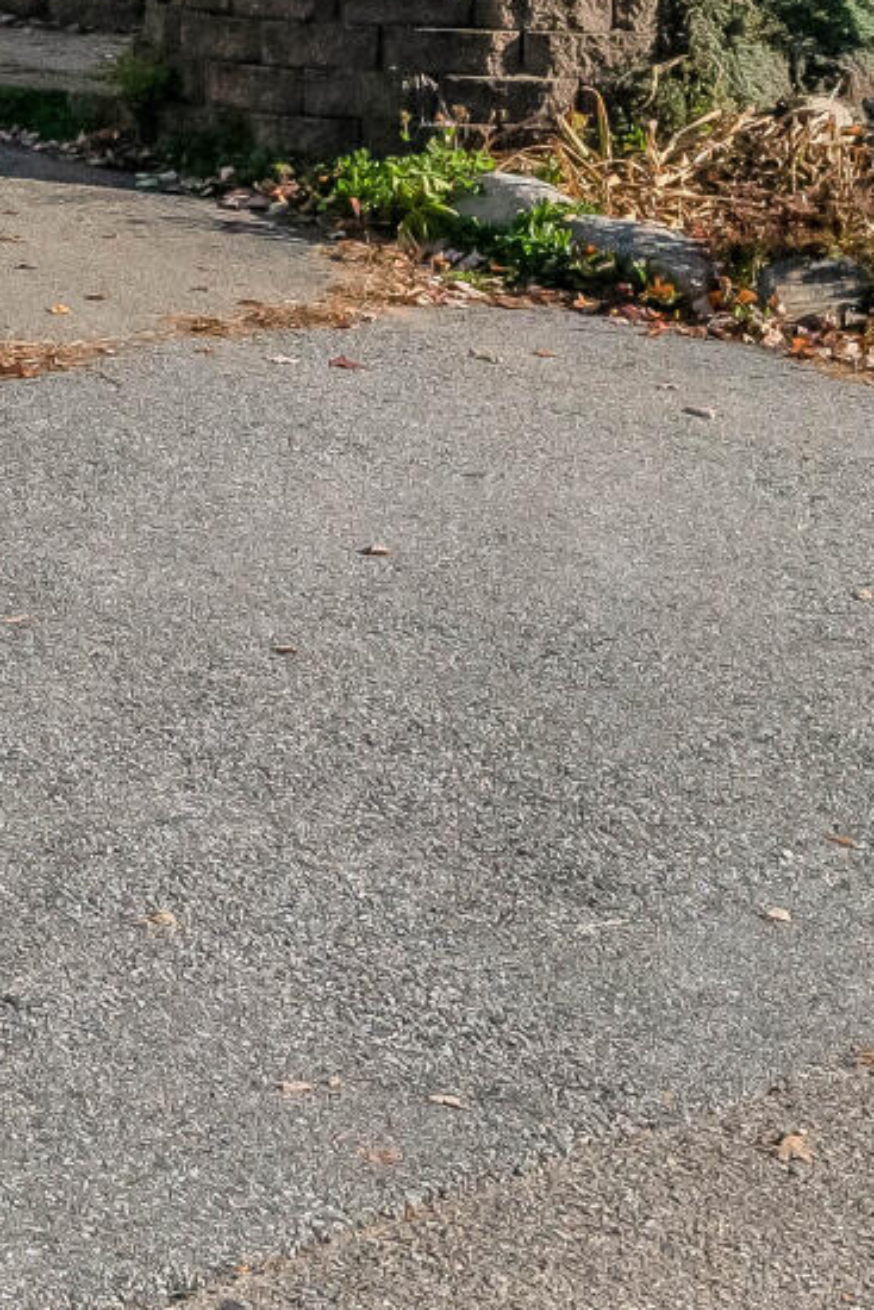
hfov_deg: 10.6
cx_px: -826
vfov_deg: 15.8
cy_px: -604
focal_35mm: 120
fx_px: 4367
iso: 800
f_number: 8
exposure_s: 1/6000
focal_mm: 22
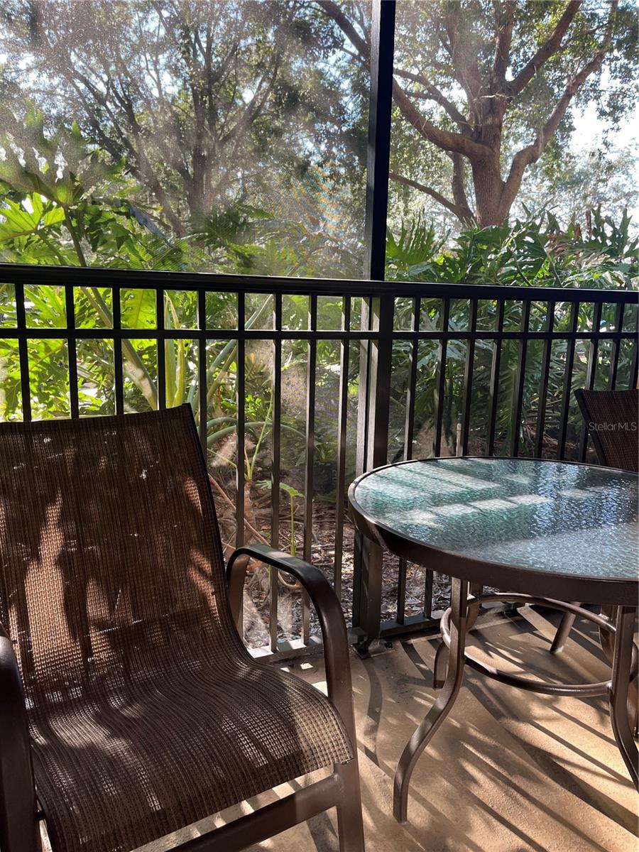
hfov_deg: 53.1
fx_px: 640
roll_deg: -0.8
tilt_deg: -9.5
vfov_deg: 67.3
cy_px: 426
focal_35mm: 26
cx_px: 320
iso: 80
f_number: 1.6
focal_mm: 5.1
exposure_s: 1/122
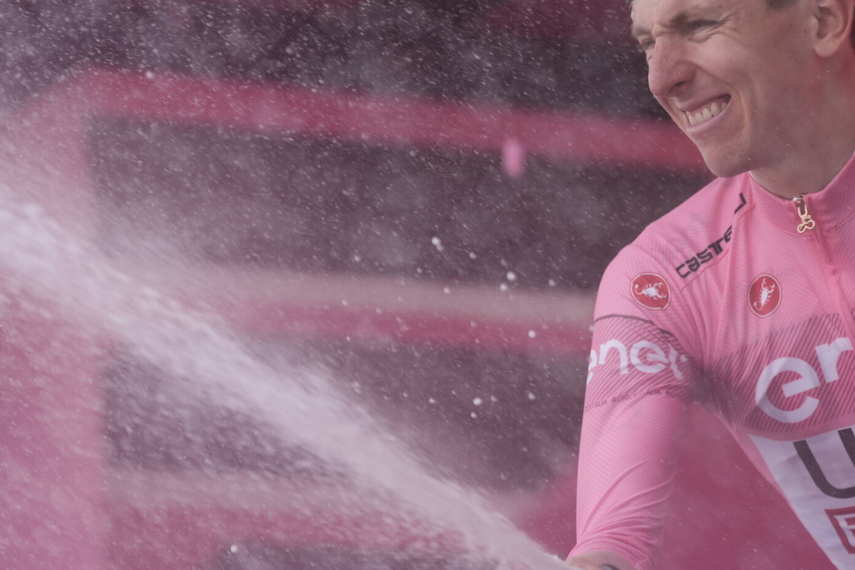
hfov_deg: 6.7
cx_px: 577
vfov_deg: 4.4
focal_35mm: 309
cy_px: 154
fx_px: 7339
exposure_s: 1/1000
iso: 400
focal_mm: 167
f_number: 3.2
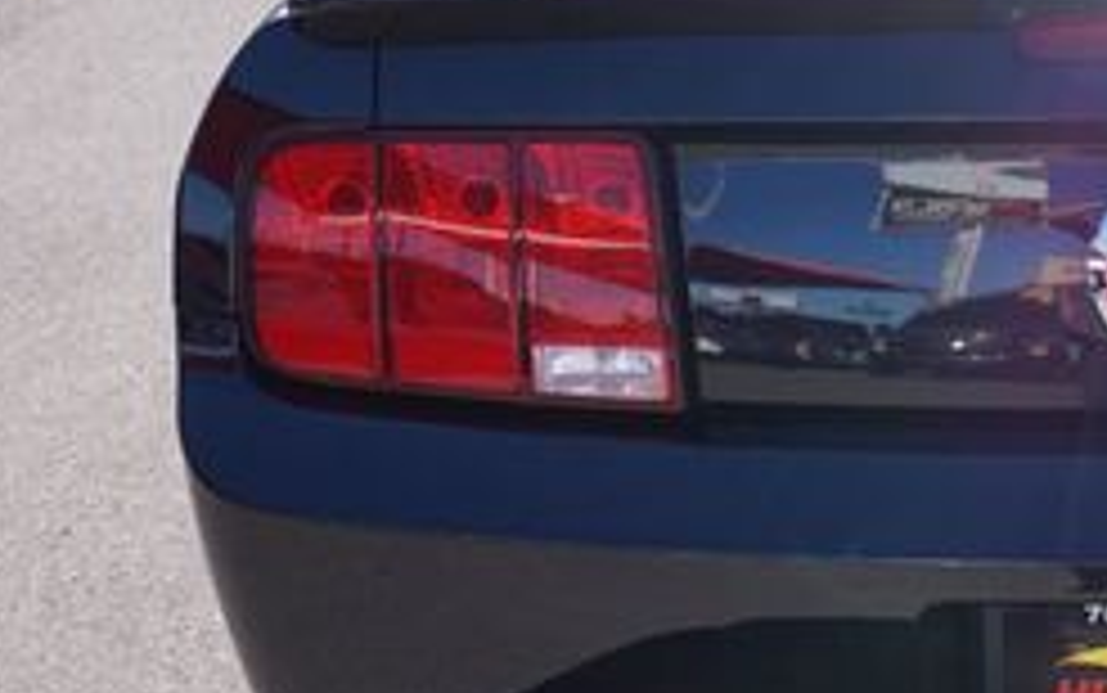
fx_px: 2515
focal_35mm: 83
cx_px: 1048
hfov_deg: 24.0
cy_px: 238
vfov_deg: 15.7
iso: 100
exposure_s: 1/200
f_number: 5.6
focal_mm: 21
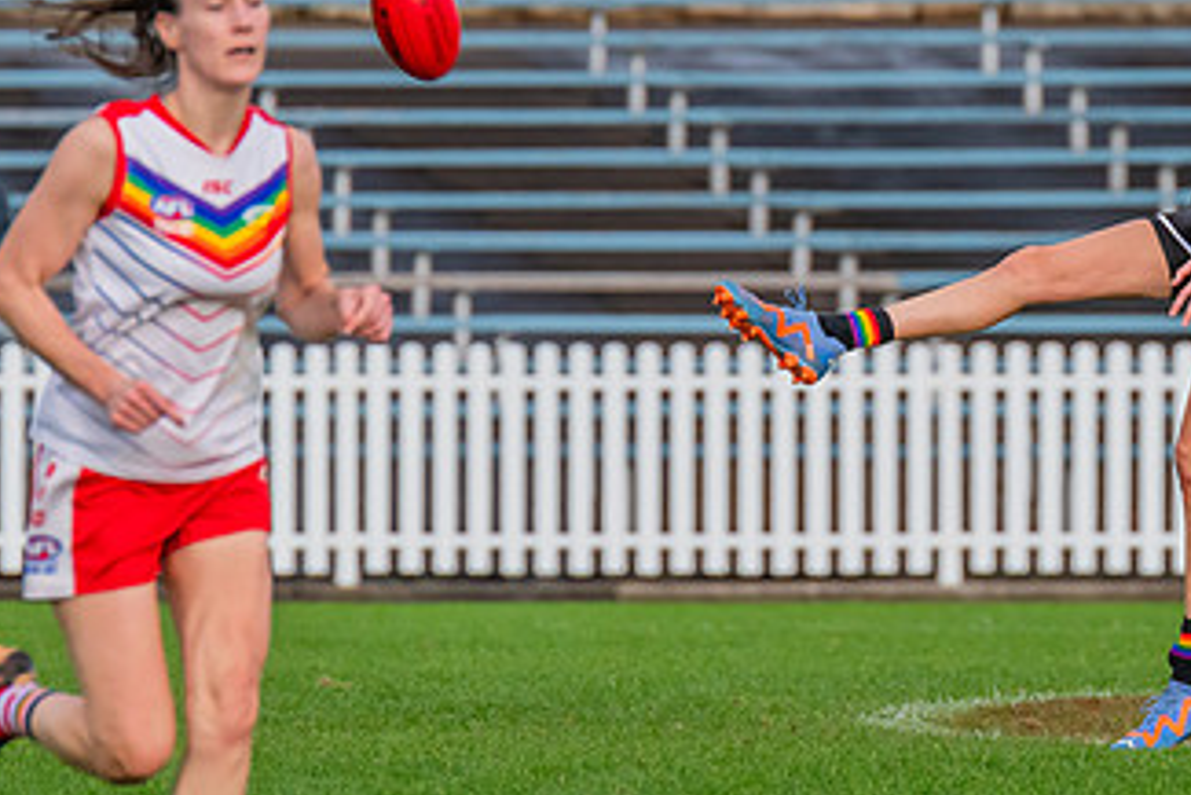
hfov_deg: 2.0
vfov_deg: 1.3
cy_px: 162
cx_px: 1095
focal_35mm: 1021
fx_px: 33791
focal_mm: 420
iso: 800
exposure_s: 1/1000
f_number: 8
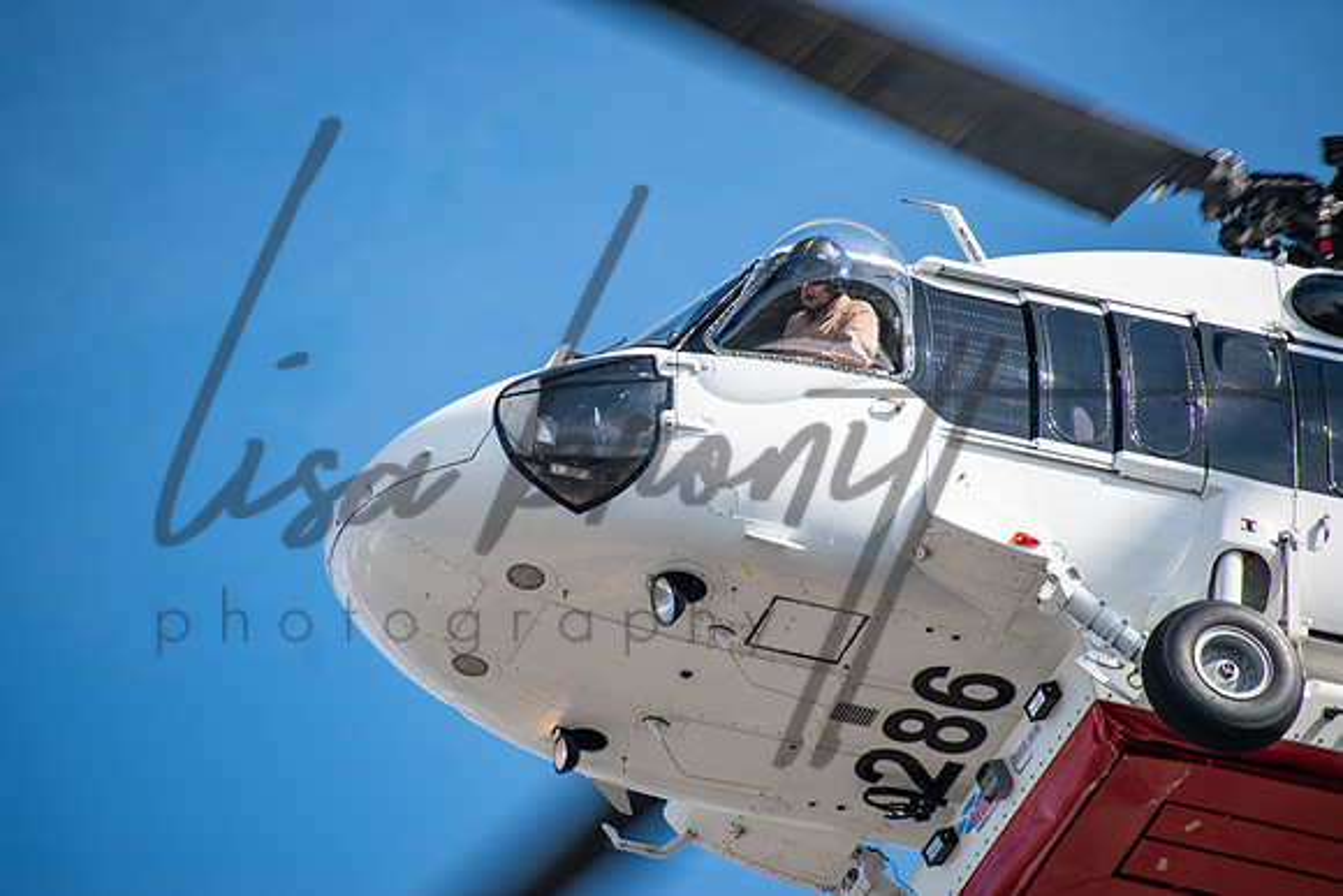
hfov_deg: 5.7
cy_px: 448
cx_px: 672
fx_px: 13433
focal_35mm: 360
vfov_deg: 3.8
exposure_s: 1/320
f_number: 6
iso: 100
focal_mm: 240
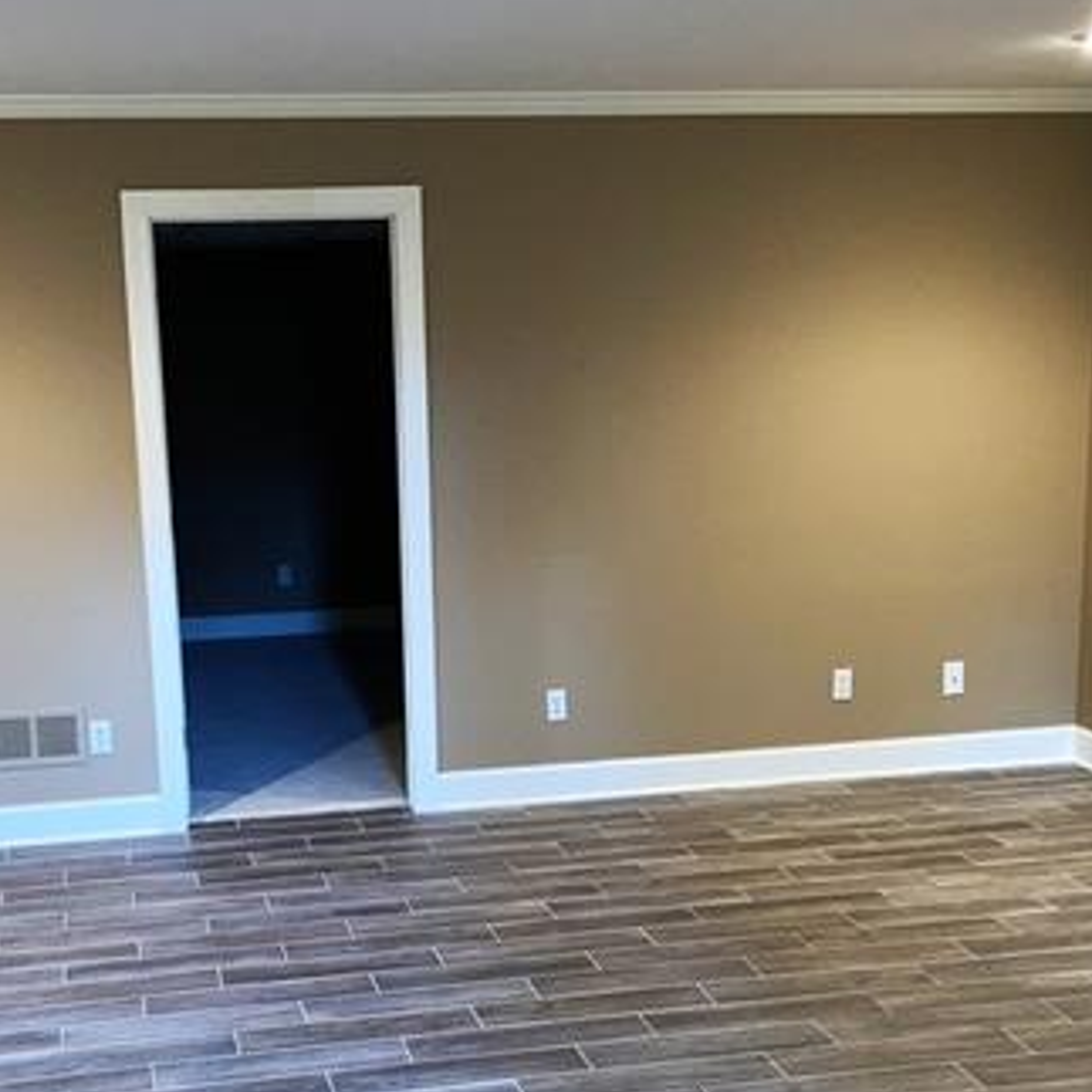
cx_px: 423
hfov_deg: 34.5
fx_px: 1749
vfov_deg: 34.4
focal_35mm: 49
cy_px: 730
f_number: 1.8
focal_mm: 3.99
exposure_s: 1/15
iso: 80
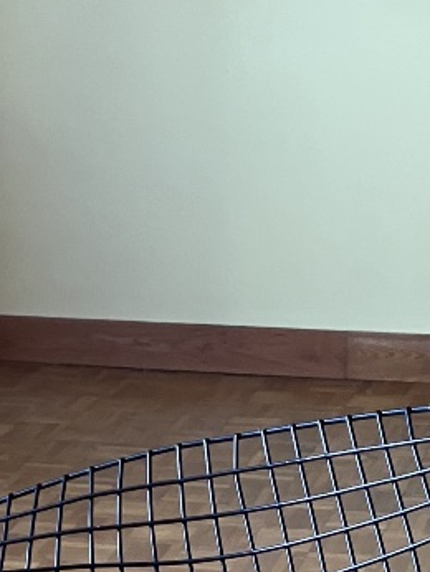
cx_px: 164
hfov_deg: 15.2
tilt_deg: -33.6
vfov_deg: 17.3
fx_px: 1605
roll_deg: +2.8
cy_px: 962
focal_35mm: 97
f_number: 1.8
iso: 125
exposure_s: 1/60
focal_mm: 3.99
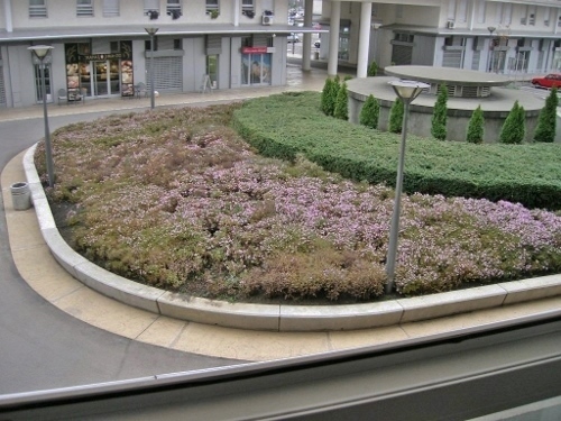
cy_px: 210
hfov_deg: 54.0
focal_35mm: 34
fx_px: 551
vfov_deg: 41.8
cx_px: 280
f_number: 2.9
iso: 50
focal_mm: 5.7
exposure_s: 1/52.7
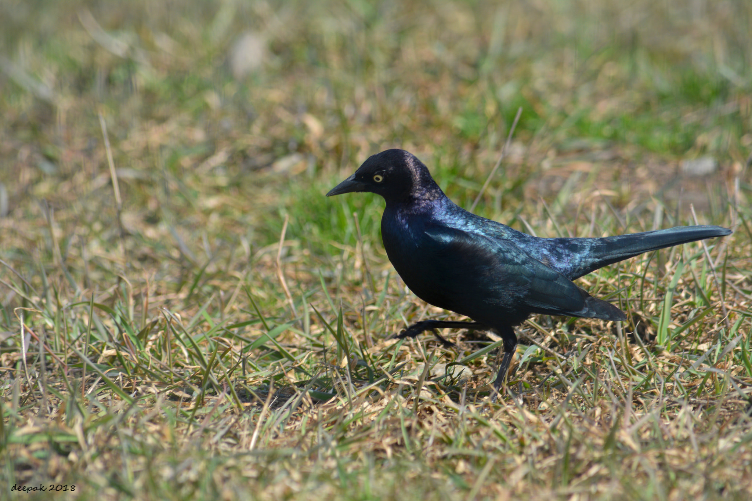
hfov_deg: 4.6
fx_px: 9399
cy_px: 250
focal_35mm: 450
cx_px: 376
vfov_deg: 3.1
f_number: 8
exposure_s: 1/400
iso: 100
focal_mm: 300
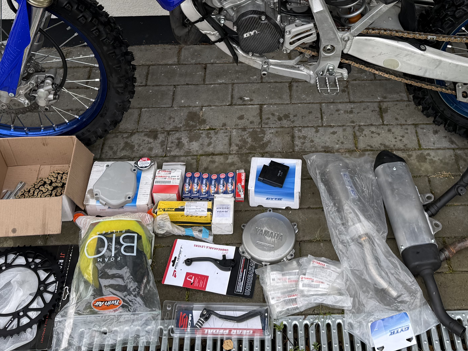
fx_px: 662
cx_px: 294
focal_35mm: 49
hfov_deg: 38.7
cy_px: 13
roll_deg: -0.4
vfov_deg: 28.1
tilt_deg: -39.8
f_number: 1.78
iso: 80
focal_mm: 6.76
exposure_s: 1/440
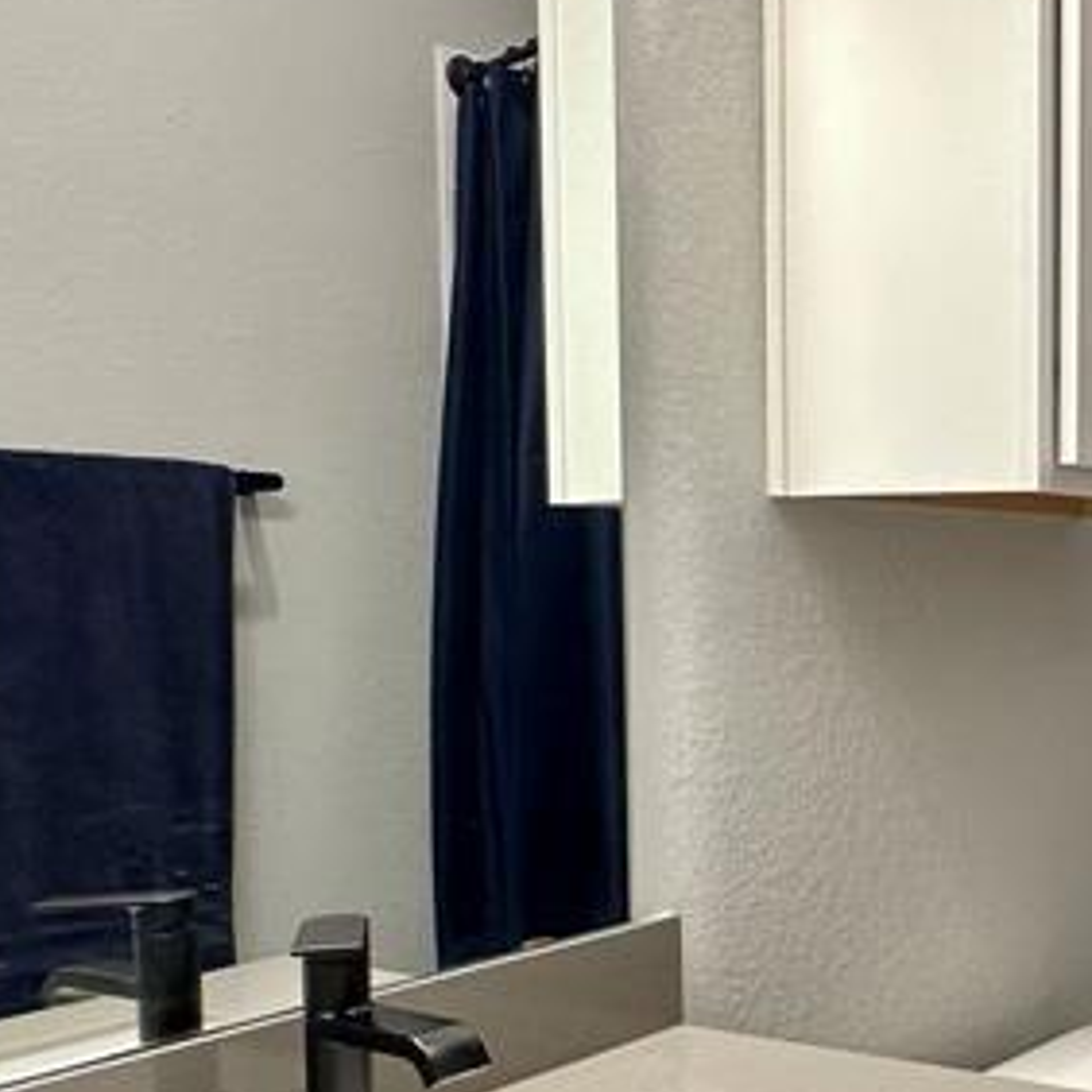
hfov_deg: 33.8
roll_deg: +0.4
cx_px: 1127
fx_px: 1606
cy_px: 685
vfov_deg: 37.3
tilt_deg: -4.2
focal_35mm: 45
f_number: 2.2
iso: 160
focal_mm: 2.22
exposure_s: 1/60
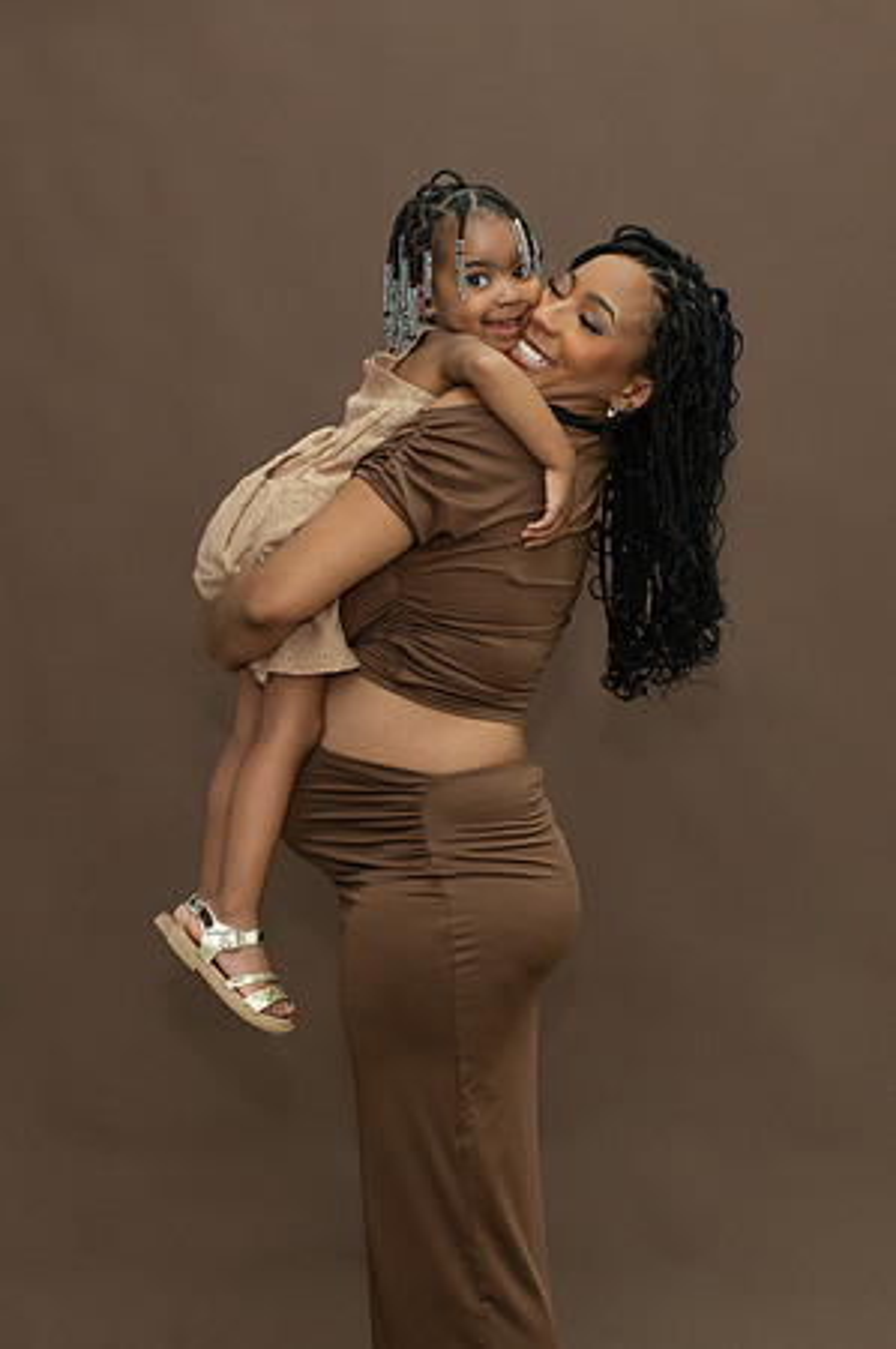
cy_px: 716
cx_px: 436
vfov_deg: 31.5
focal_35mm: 64
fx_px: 2388
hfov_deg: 21.2
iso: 1000
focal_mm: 35
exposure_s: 1/200
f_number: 5
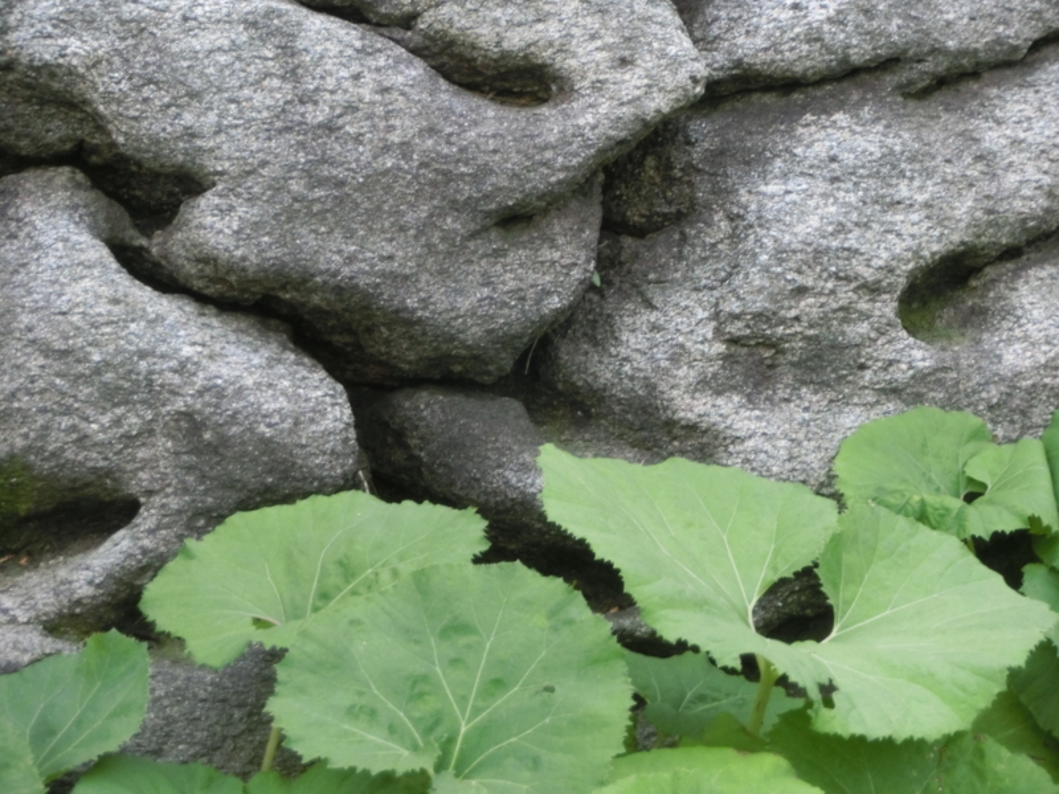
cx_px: 530
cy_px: 397
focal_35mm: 150
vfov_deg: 9.9
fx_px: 4589
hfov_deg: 13.2
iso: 640
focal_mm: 26.72
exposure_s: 1/160
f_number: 5.7
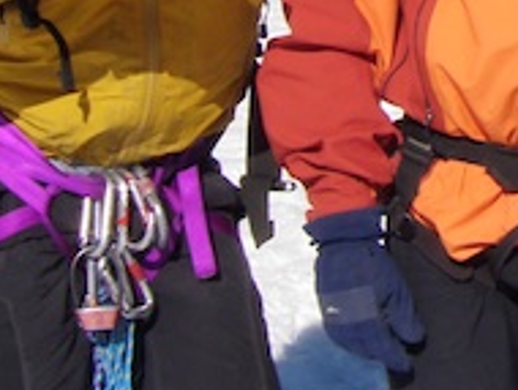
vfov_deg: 11.2
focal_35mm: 130
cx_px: 581
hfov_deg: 14.8
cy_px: -104
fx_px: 1948
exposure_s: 1/400
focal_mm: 6.7
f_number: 6.3
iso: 80
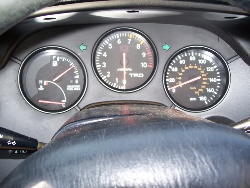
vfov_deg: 38.7
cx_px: 125
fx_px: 267
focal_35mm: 37
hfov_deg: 50.1
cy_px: 94
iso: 80
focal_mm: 7.8
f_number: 2.8
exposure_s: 1/60
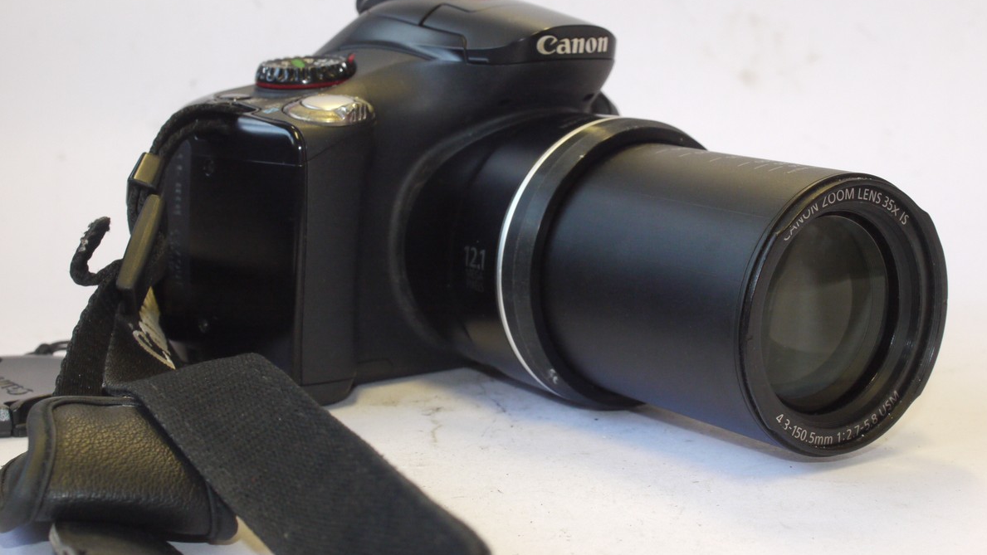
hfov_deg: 31.9
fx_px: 1727
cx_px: 497
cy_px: 241
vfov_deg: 18.3
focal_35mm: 66
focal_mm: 30
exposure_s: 1/40
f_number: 9
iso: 800
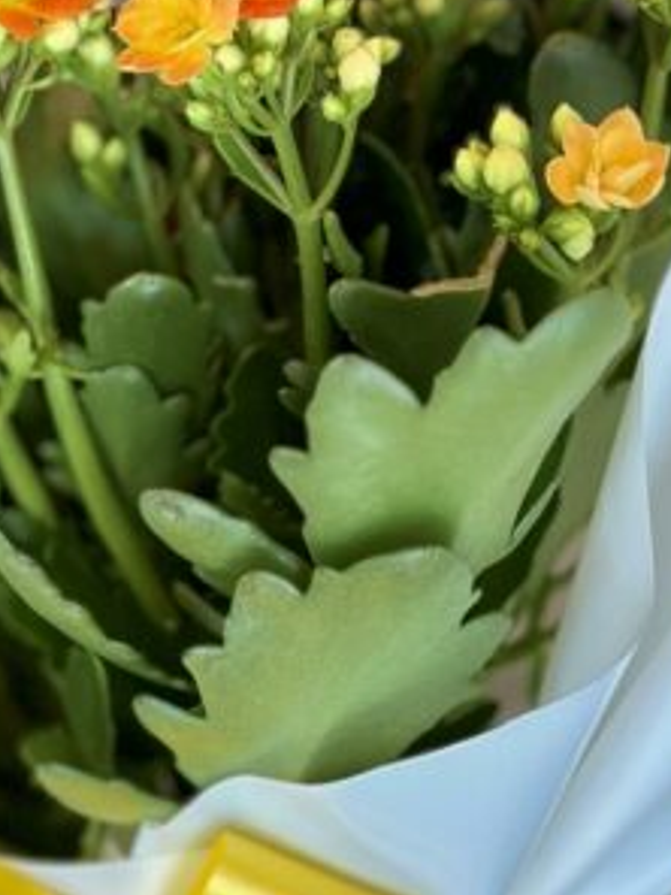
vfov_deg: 11.9
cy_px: 559
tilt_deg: -29.7
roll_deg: -2.4
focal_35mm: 166
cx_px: 227
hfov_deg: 8.9
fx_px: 4290
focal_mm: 6.86
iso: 64
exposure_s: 1/120
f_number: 1.78
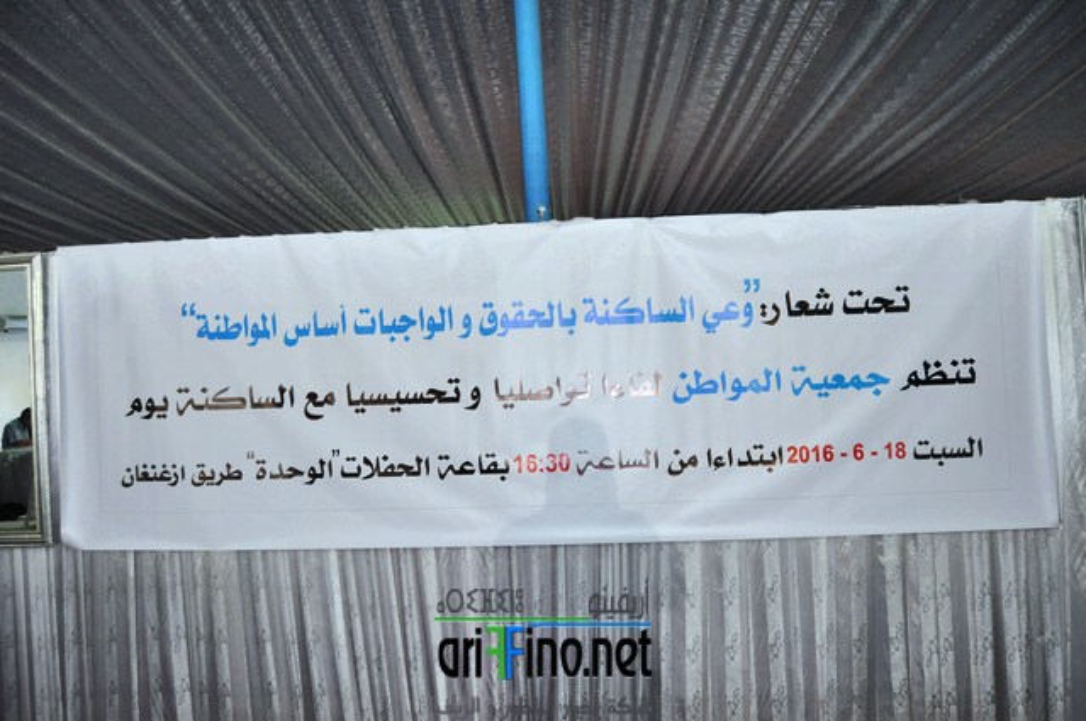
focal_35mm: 27
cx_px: 543
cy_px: 360
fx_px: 813
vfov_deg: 47.8
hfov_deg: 67.4
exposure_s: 1/60
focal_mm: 18
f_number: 3.5
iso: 800
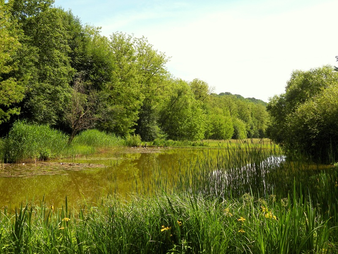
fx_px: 488
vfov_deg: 29.1
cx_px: 169
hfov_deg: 38.2
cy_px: 127
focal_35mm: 50
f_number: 3.5
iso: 100
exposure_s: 1/1250
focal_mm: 8.9
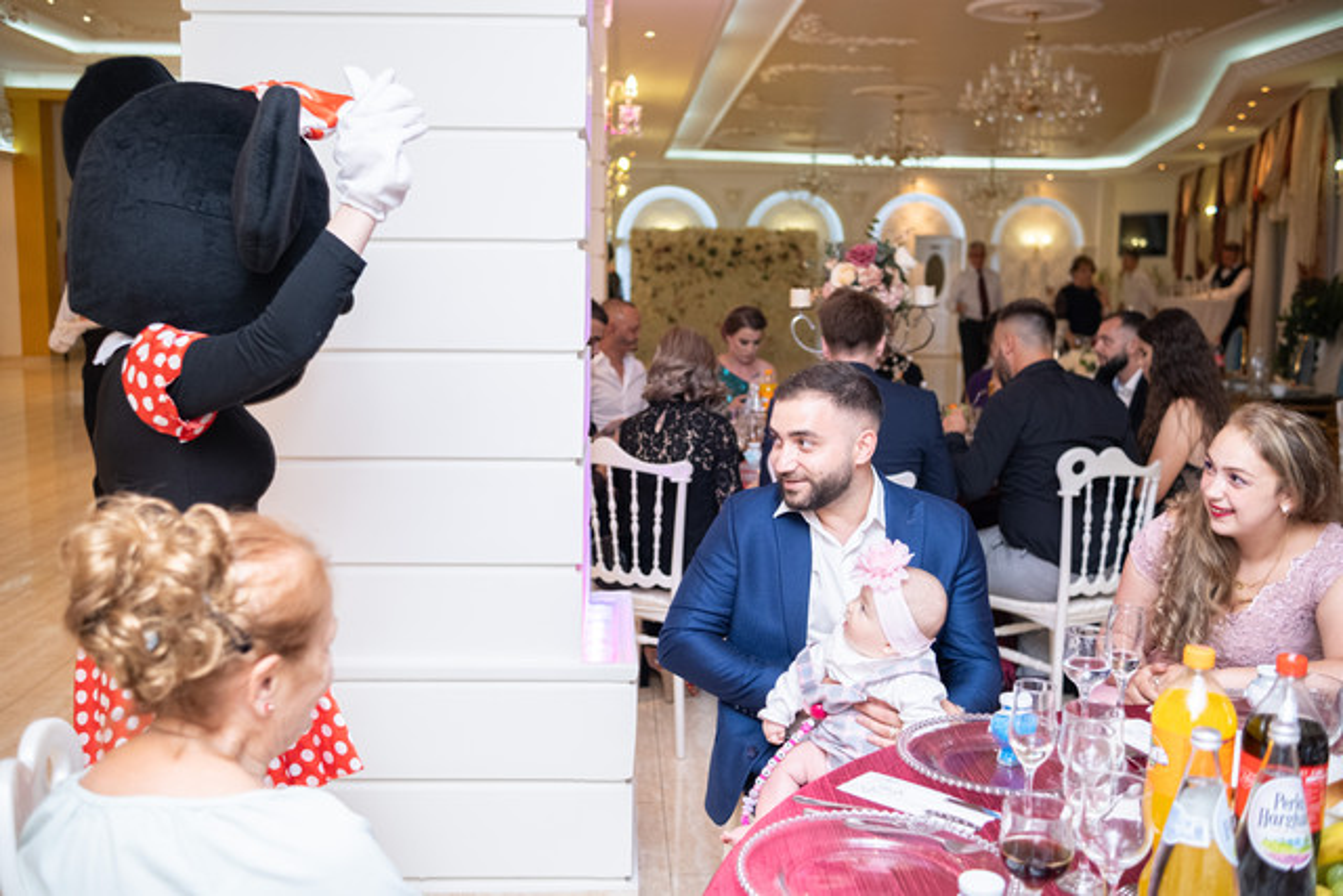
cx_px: 672
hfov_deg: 54.4
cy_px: 448
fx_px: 1306
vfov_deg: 37.9
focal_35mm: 35
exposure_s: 1/125
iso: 1000
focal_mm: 23
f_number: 2
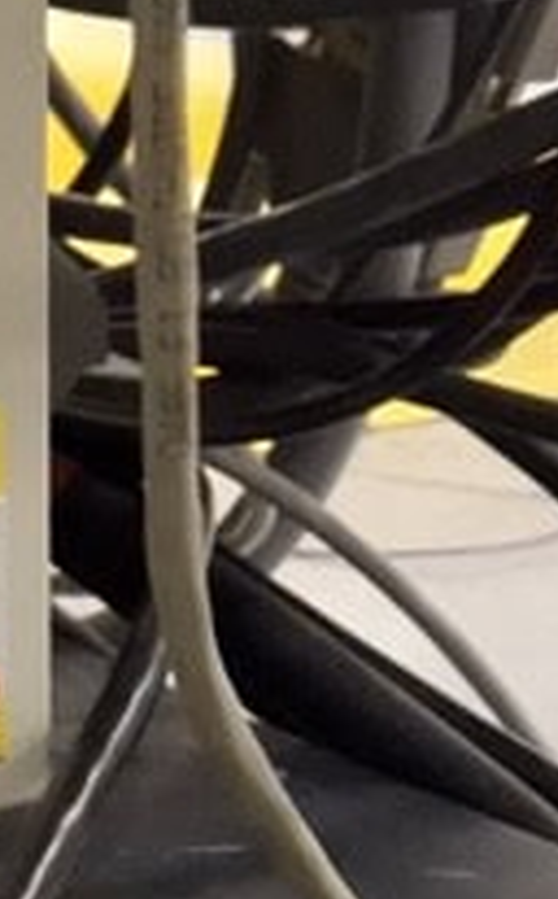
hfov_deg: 7.0
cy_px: 183
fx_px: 4032
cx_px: -1173
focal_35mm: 165
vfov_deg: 12.7
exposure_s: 1/20
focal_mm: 4.7
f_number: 1.8
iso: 1600
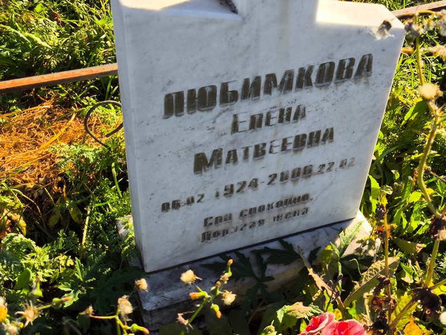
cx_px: 223
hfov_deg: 38.2
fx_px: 645
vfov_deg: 29.1
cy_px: 168
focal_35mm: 50
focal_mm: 4.71
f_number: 1.7
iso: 50
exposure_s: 1/927
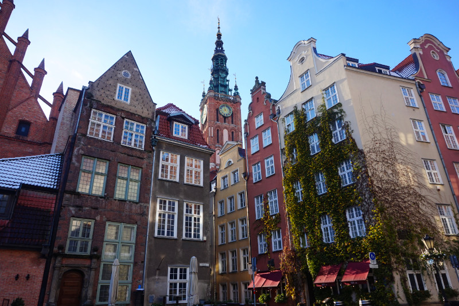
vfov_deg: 53.1
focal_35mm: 24
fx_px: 306
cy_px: 153
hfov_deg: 73.8
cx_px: 230
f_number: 8
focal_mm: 16
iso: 100
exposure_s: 1/80
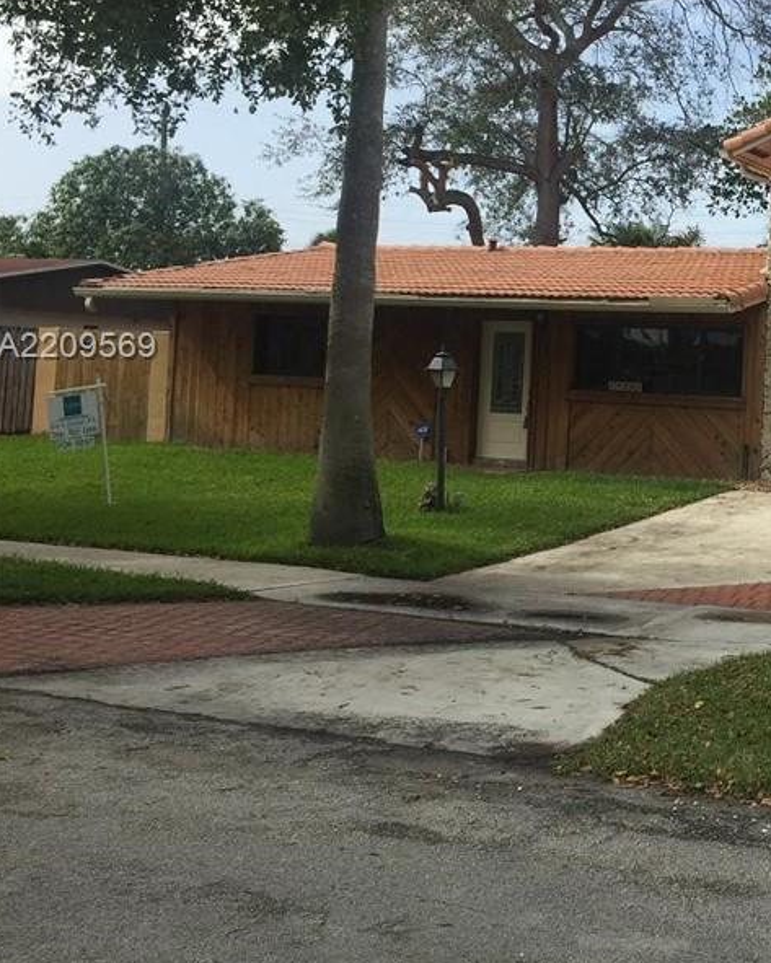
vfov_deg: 37.8
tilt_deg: +2.6
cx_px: 825
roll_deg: -2.6
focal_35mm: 49
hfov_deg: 28.3
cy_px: 350
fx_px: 1397
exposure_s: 1/1883
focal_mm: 4.15
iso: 32
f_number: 2.2
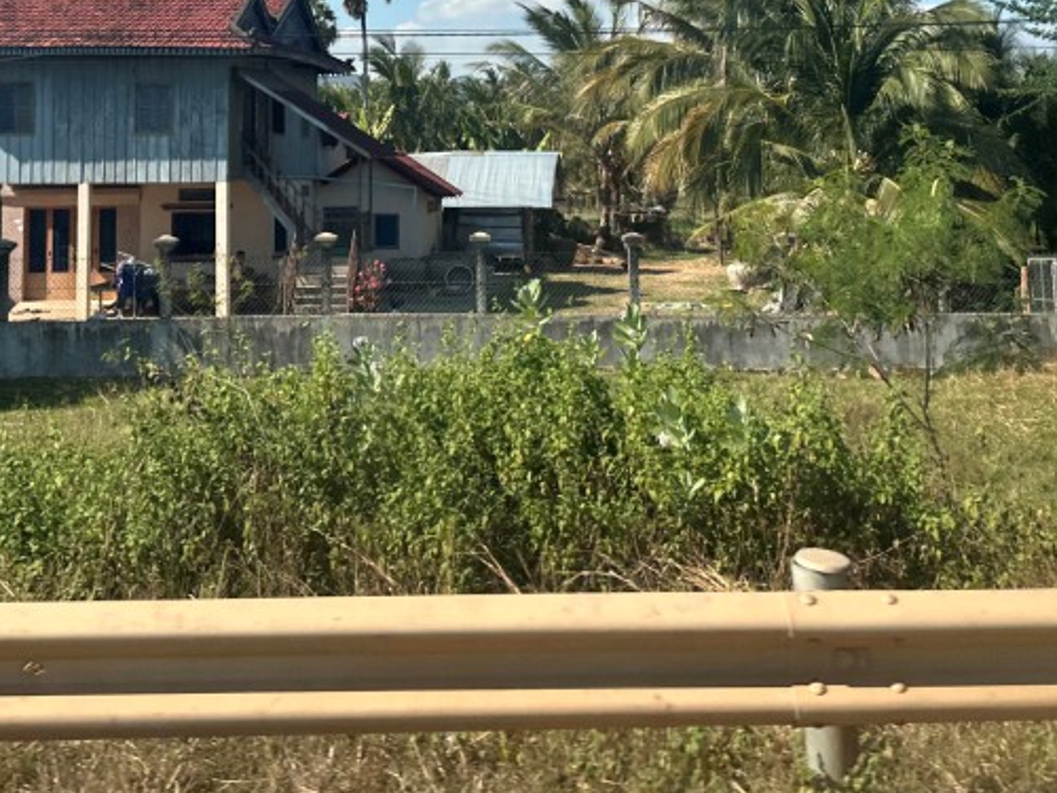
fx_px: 1466
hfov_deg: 39.6
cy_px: 36
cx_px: 465
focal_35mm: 48
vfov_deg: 28.7
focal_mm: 6.86
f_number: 1.78
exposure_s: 1/552
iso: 80
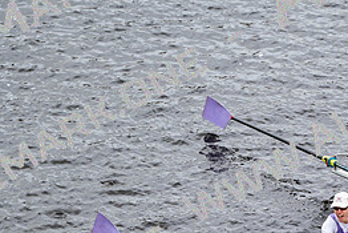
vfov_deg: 3.1
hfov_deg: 4.6
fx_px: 4285
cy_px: 224
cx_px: 347
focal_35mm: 443
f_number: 2.8
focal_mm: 200
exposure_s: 1/2000
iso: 320
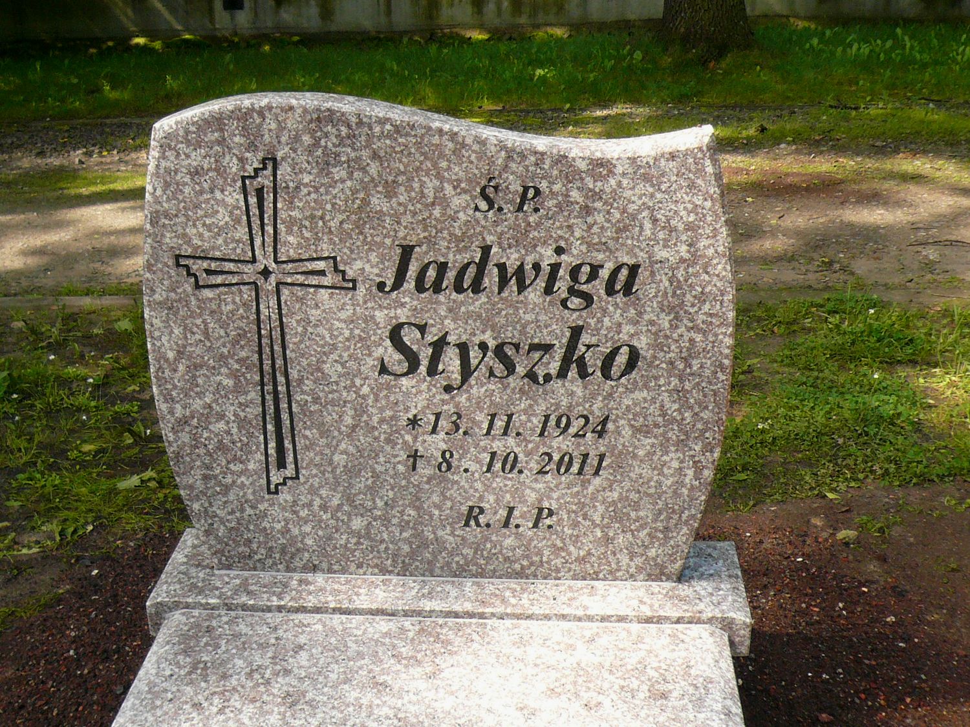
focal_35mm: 44
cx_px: 485
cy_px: 364
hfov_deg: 42.9
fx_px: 1233
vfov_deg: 32.9
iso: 100
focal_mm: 4.7
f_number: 2.8
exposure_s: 1/400
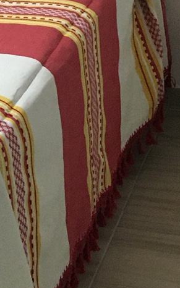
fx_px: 1045
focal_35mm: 133
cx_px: -168
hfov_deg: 9.3
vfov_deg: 15.6
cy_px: 61
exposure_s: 1/20
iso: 200
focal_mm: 4.15
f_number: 2.2
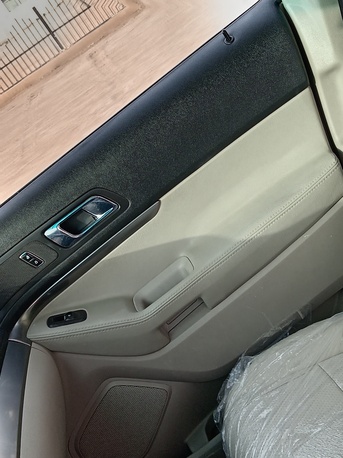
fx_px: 714
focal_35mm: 54
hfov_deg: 27.0
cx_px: 172
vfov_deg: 35.6
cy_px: 229
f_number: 1.8
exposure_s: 1/100
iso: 174
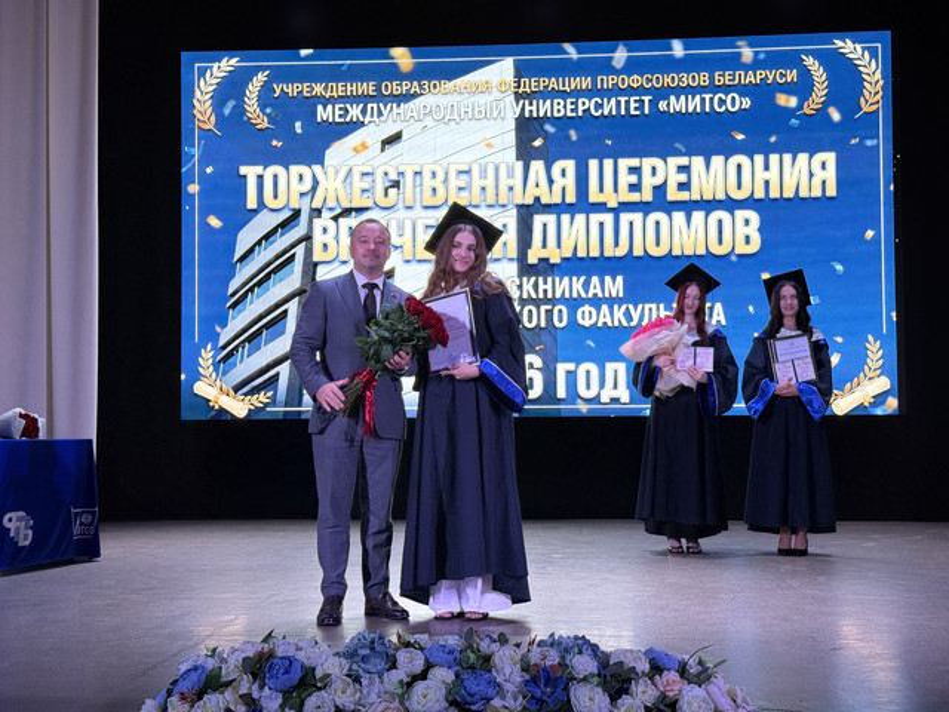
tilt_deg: +3.5
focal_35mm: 48
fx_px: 1316
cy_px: 356
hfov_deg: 39.7
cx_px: 474
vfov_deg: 30.3
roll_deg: +0.2
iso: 125
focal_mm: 6.76
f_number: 1.78
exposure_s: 1/102
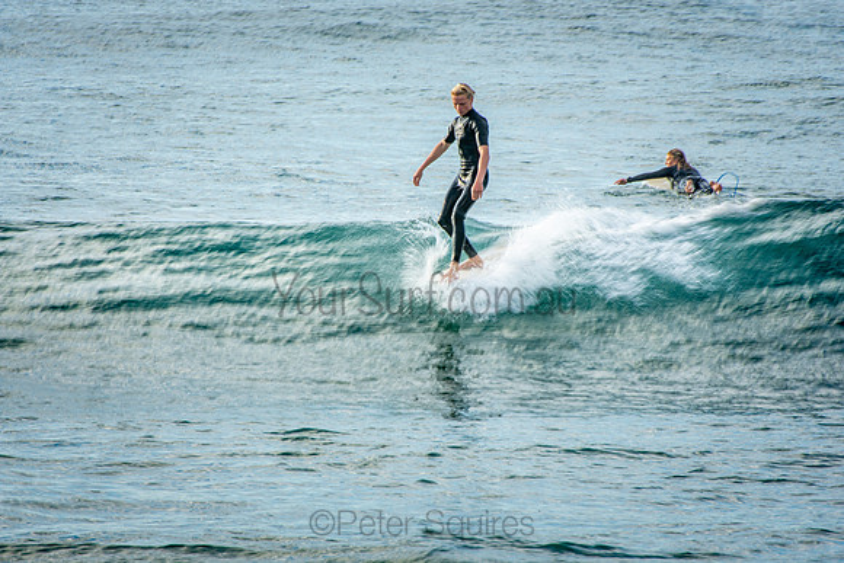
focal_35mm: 600
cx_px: 422
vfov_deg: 2.3
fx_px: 14069
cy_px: 282
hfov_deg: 3.4
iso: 100
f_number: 22
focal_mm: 400
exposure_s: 1/25
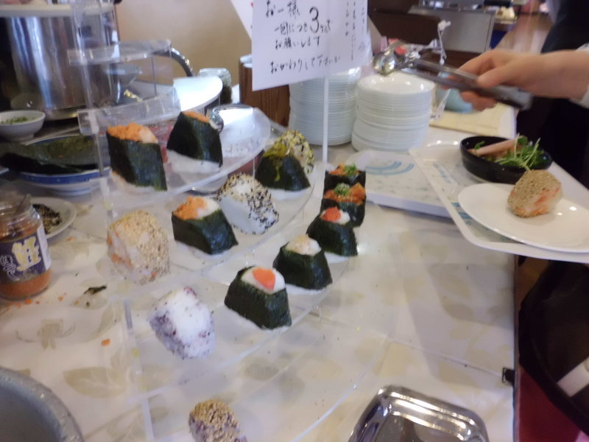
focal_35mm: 26
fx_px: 442
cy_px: 221
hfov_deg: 67.3
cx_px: 294
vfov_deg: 53.1
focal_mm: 4.6
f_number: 3.2
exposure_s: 1/15
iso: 400
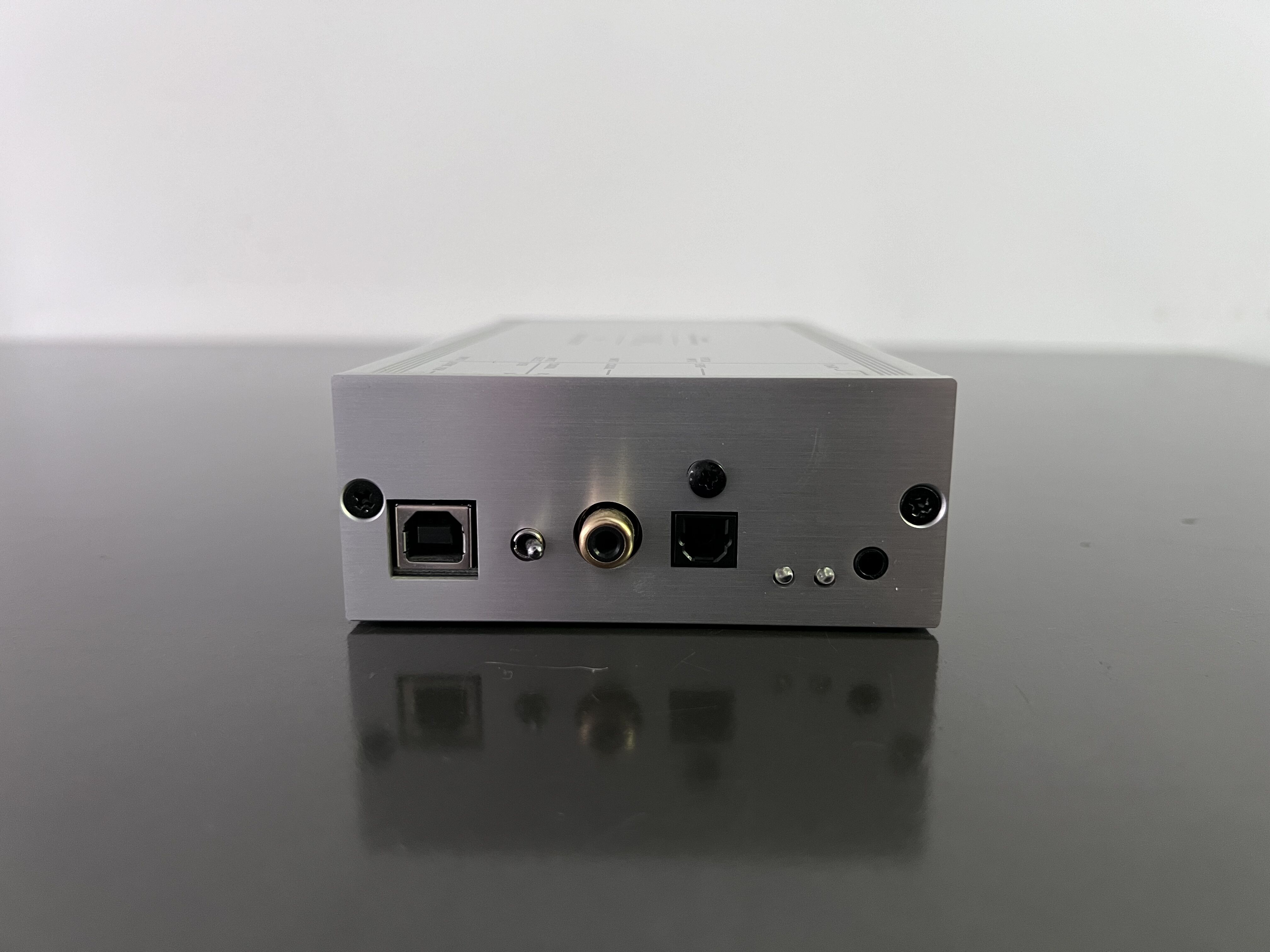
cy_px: 476
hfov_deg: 67.3
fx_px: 954
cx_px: 635
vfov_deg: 53.1
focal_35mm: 26
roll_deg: +0.5
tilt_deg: -12.3
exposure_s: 1/60
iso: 320
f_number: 1.5
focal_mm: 5.7
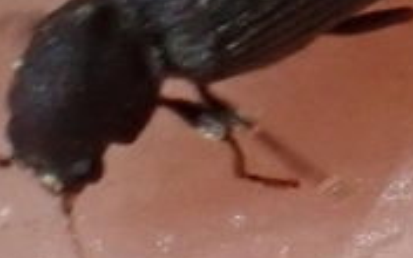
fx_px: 4345
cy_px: 8
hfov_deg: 5.4
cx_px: 183
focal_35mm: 386
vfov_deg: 3.4
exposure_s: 1/400
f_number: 6.3
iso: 320
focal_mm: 18
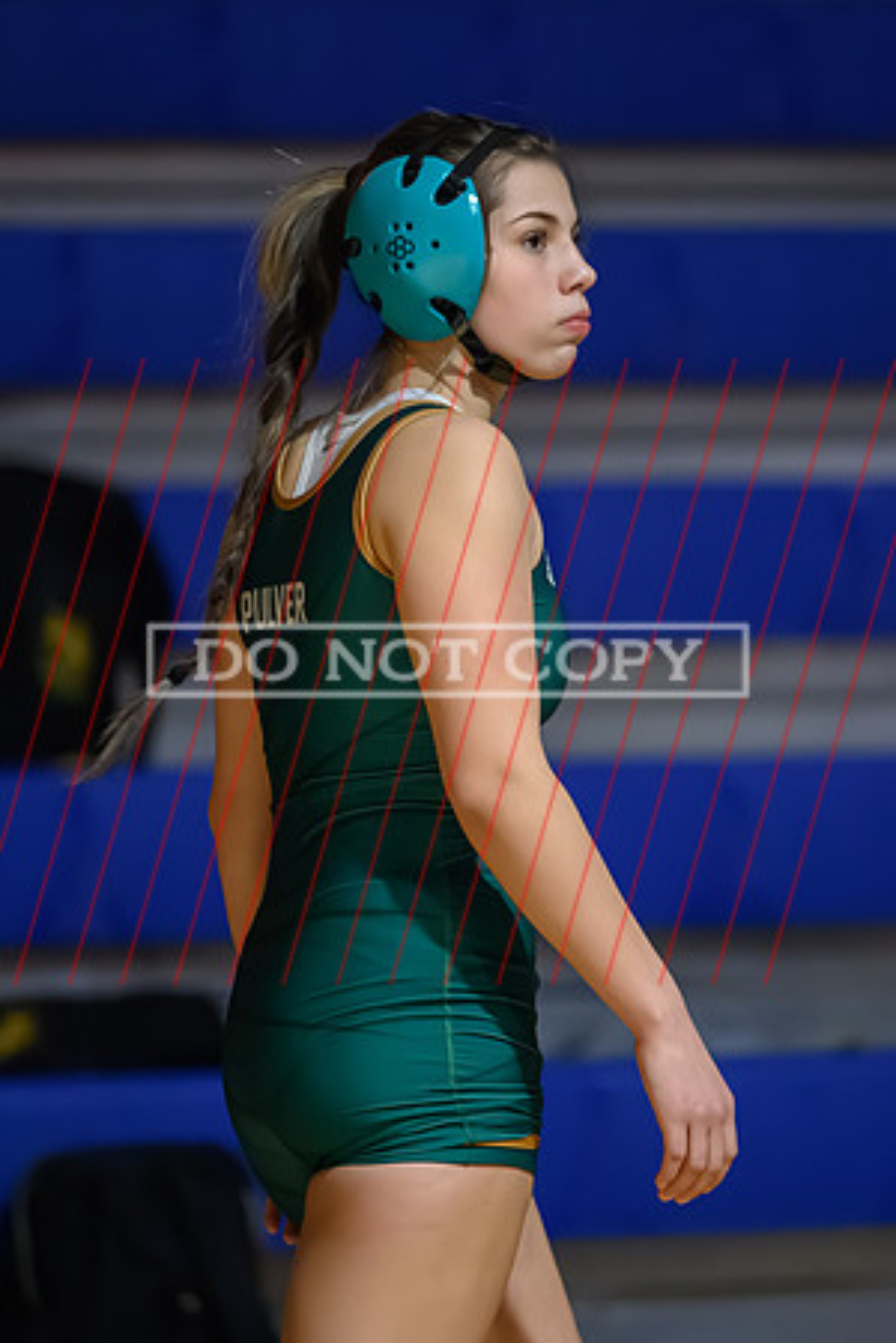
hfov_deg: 4.4
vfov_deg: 6.6
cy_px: 650
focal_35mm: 314
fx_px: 11711
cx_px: 475
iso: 8000
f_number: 2.8
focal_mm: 200
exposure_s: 1/250
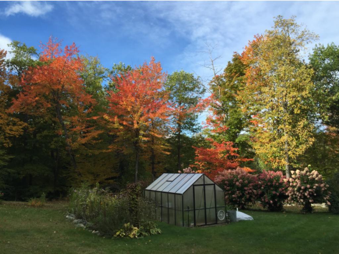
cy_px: 127
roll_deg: -0.2
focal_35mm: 29
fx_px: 284
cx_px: 170
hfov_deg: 61.6
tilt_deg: +6.7
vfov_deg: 48.3
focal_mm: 4.15
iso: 32
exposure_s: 1/989
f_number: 2.2
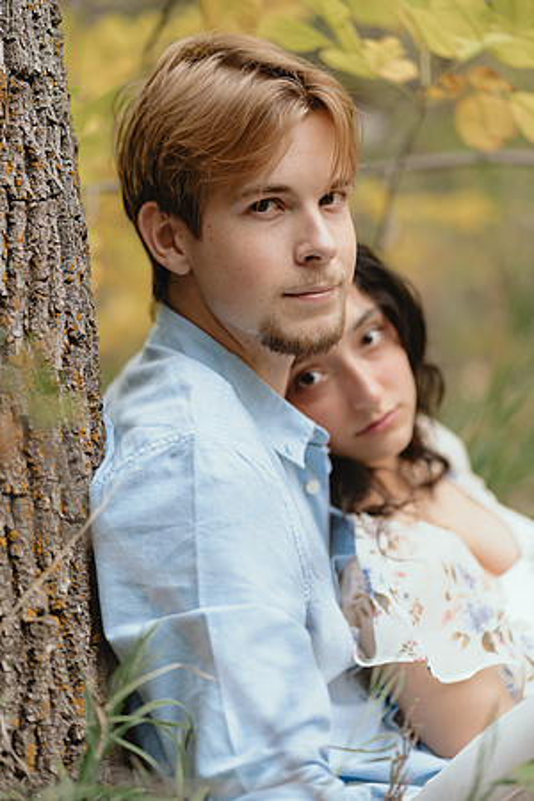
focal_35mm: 85
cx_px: 267
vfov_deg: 23.9
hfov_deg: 16.1
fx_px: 1891
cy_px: 400
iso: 400
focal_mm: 85
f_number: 1.8
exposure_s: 1/400
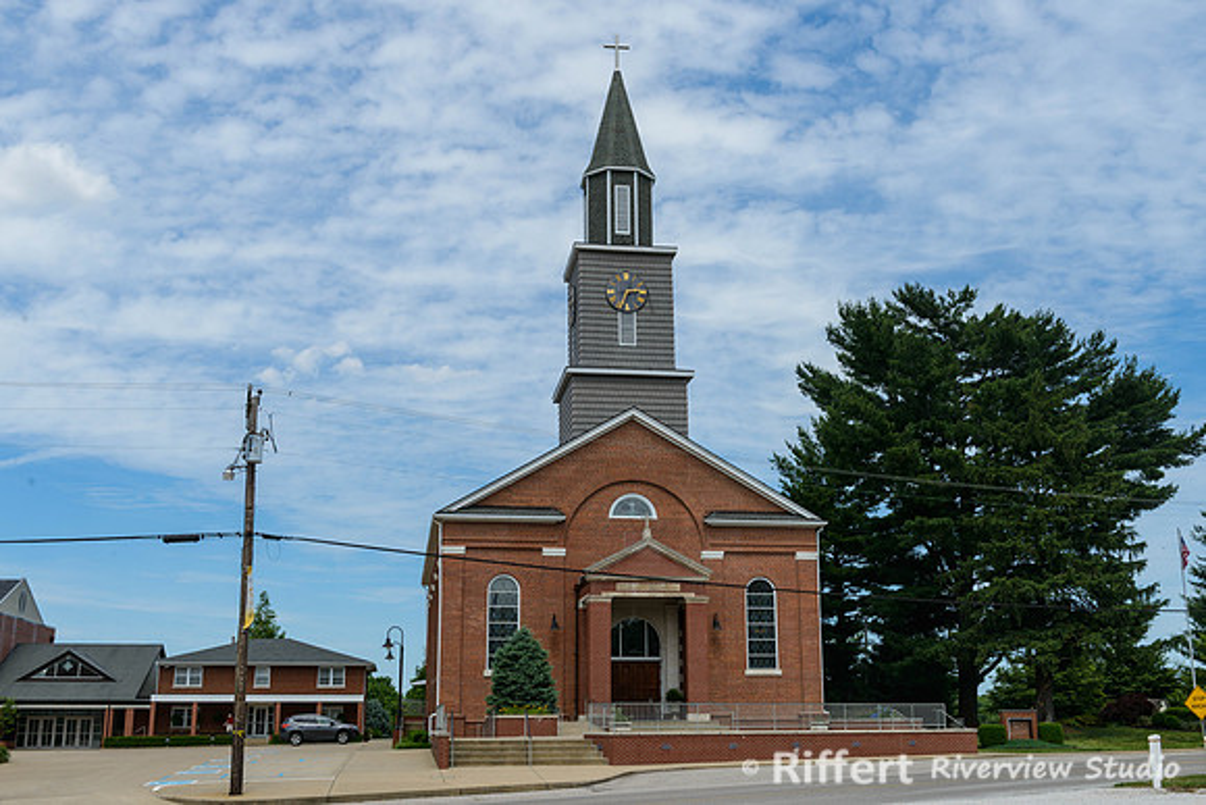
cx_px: 603
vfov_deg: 36.3
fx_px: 1227
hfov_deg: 52.3
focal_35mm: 37
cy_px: 402
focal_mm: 36
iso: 100
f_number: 11
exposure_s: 1/160
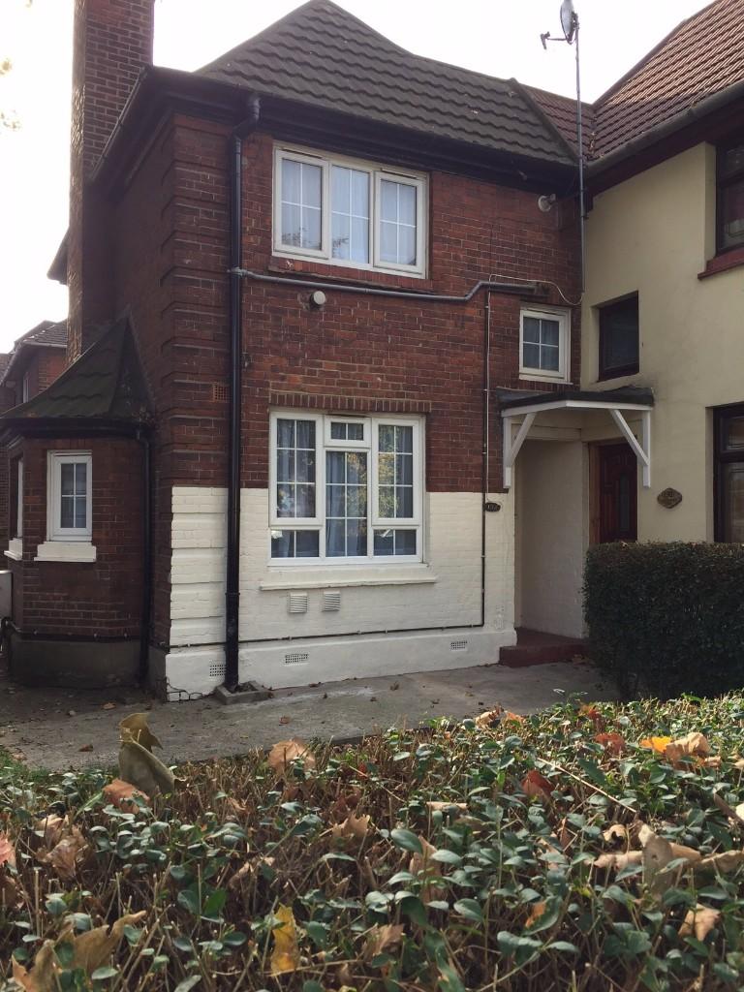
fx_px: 831
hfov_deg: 48.2
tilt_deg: +1.4
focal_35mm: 29
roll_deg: +0.1
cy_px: 496
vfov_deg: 61.7
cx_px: 372
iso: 32
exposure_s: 1/297
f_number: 2.2
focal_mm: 4.15
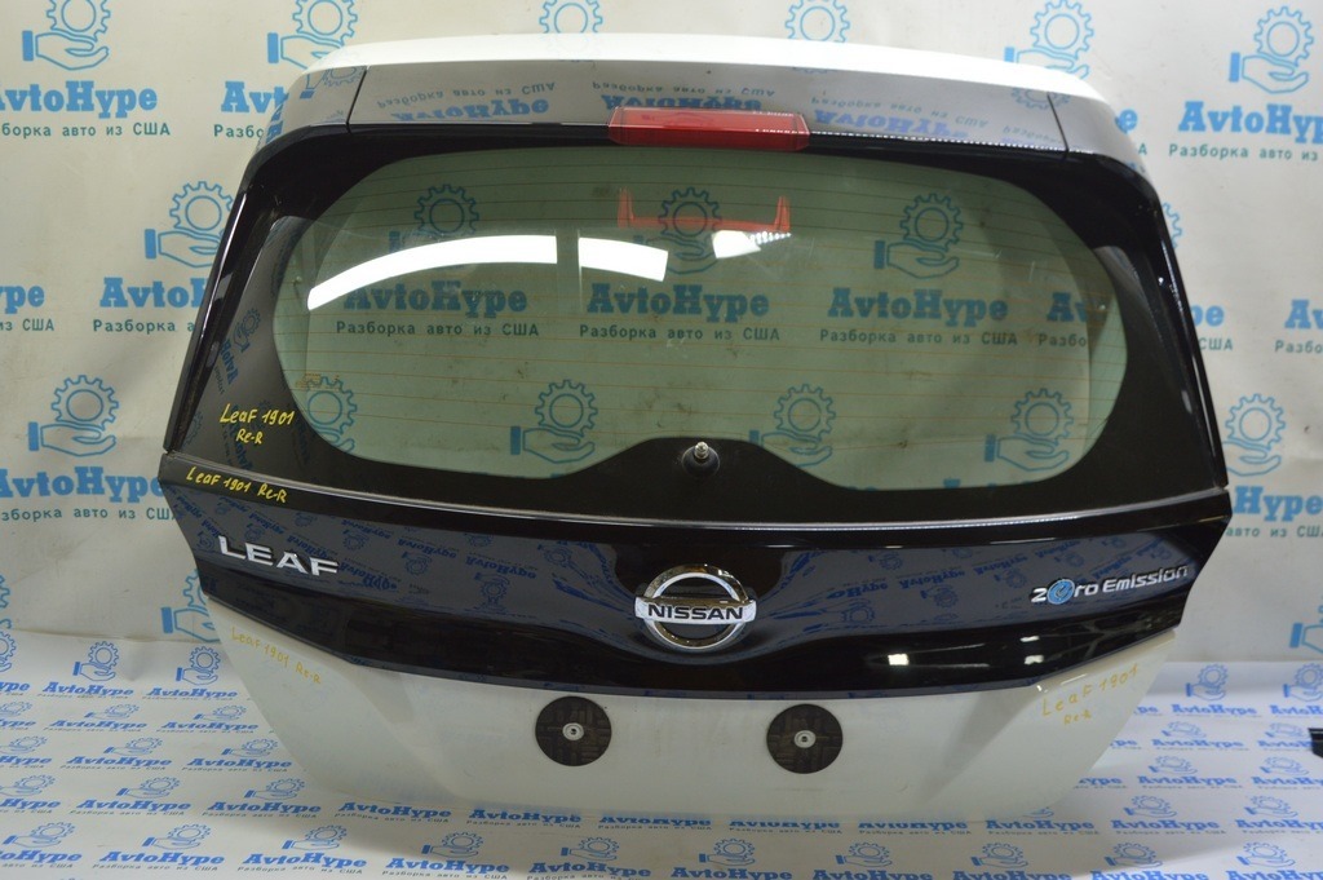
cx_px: 662
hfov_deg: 55.1
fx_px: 1267
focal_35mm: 34
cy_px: 440
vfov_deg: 38.3
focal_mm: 23
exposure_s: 1/25
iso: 400
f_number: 5.6
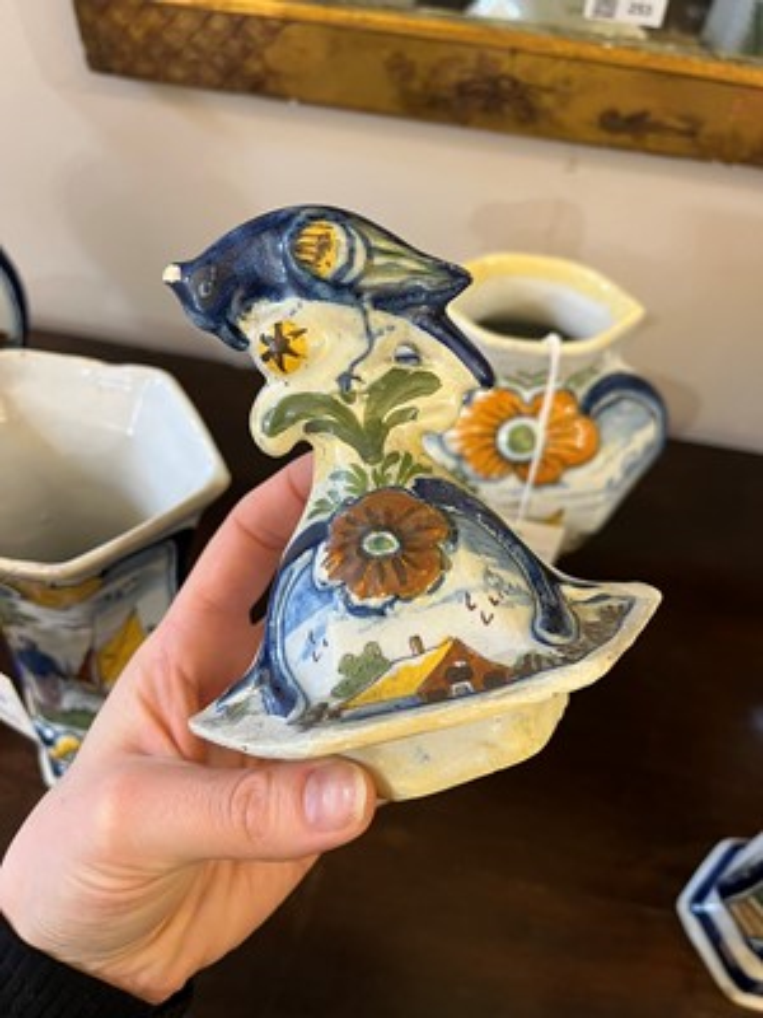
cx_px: 382
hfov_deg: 53.1
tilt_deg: -50.9
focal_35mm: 26
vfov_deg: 67.3
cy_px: 509
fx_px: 764
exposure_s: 1/50
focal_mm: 5.1
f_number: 1.6
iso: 160
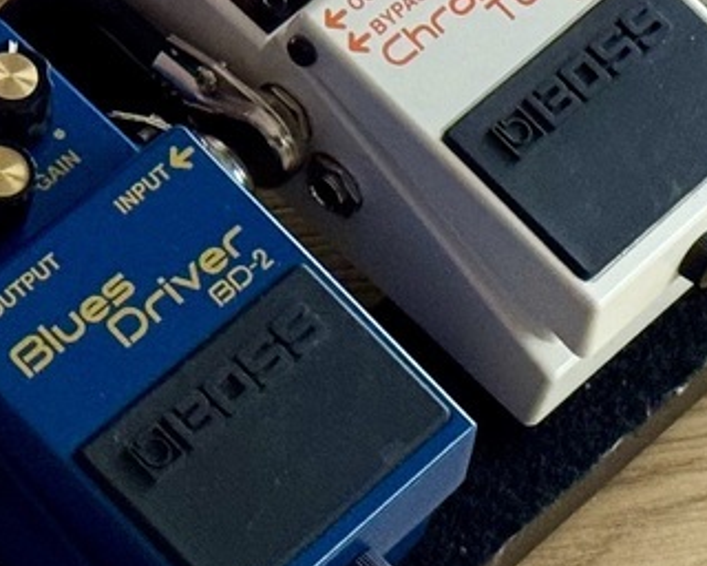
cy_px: -95
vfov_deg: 6.6
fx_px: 4896
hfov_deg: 8.2
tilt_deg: -46.0
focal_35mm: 234
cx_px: 161
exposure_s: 1/33
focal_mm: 6.86
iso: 320
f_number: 1.78
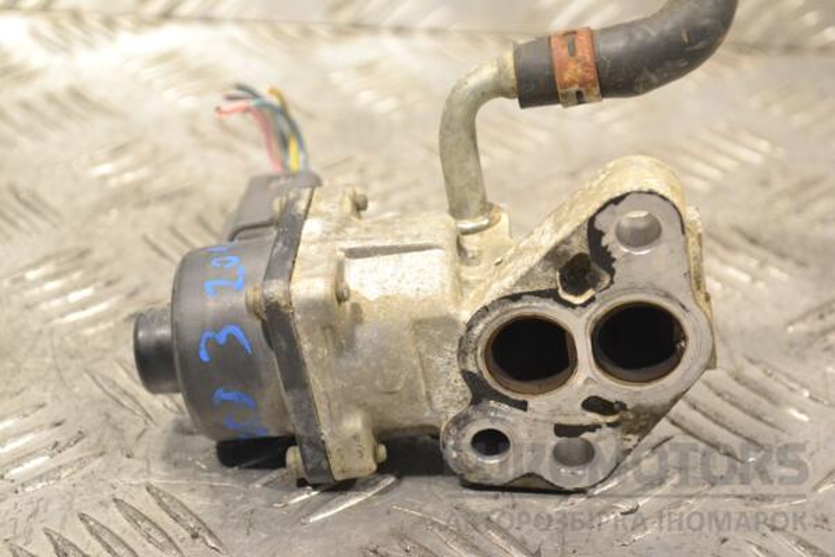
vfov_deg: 18.2
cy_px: 278
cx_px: 418
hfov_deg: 27.0
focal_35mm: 75
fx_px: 1739
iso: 3200
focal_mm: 50
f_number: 8
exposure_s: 1/250
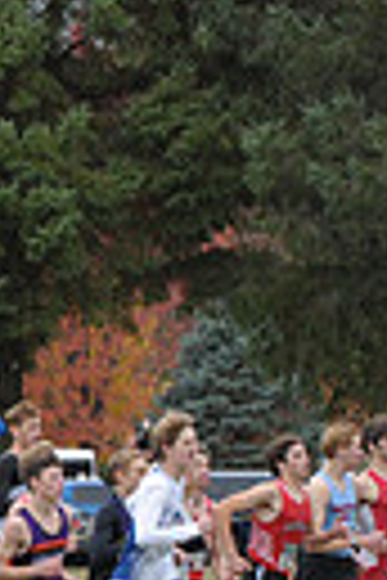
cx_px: -904
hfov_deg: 1.8
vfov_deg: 2.8
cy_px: 625
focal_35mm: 739
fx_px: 11915
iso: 1000
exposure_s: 1/800
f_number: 6.3
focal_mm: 165
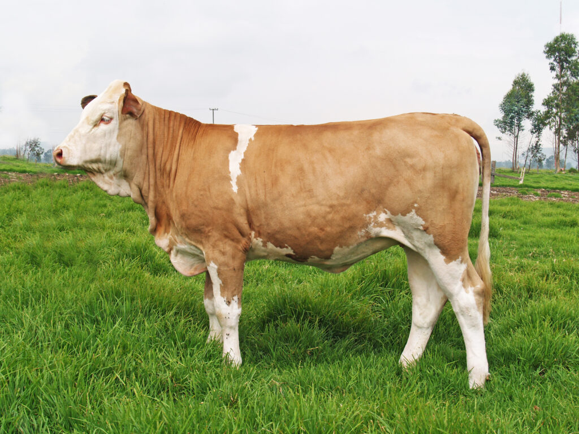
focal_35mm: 56
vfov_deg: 26.1
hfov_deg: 34.3
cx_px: 290
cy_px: 217
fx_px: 937
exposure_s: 1/200
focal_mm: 28
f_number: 8
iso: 100
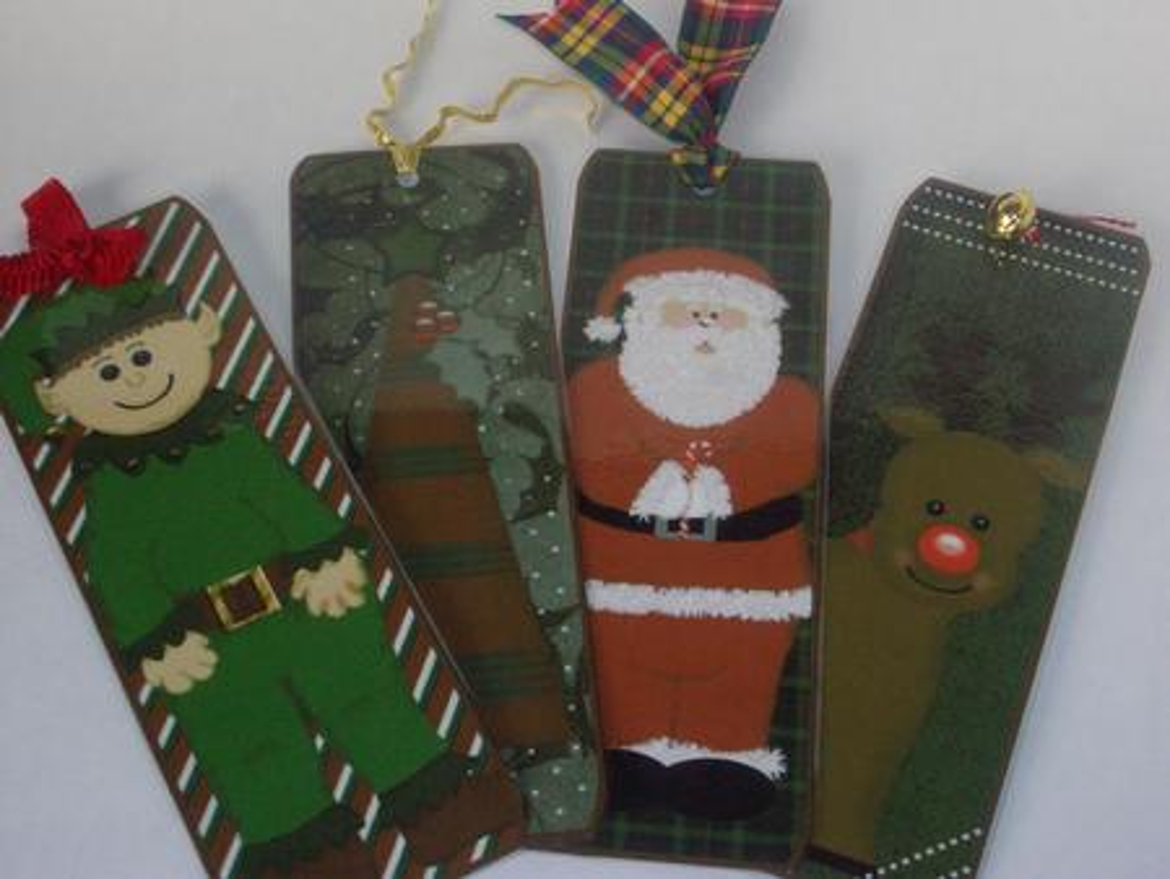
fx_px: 2097
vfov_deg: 23.7
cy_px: 440
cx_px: 585
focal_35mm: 62
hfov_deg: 31.2
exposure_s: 1/80
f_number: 5.6
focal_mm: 10.2
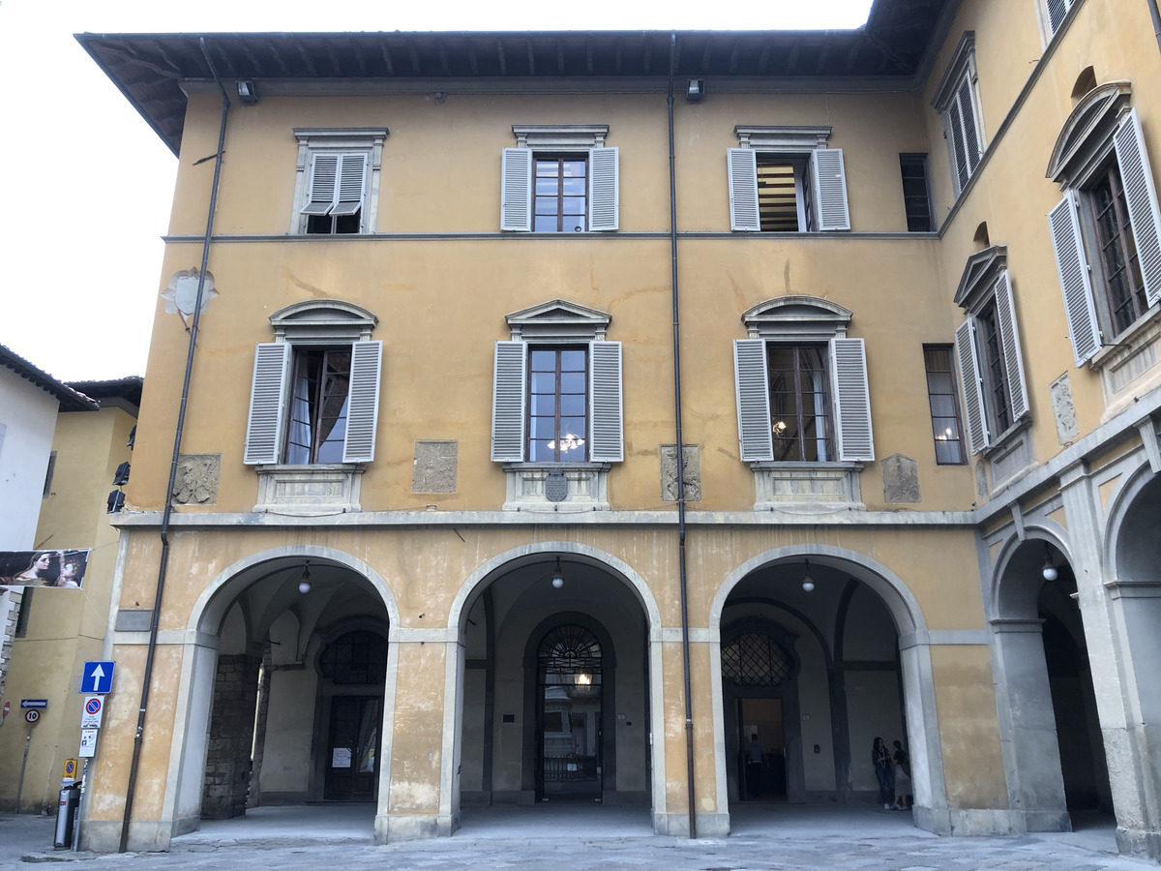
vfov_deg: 49.7
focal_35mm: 28
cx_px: 580
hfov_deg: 63.4
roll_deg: +0.8
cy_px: 436
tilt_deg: +17.3
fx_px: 939
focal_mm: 4
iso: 32
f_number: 1.8
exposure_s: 1/100
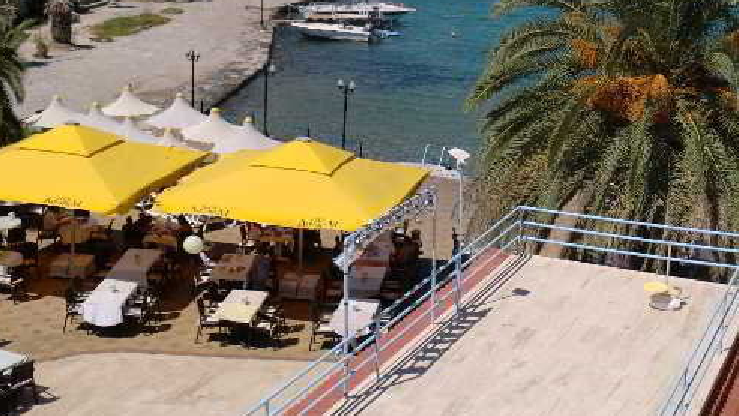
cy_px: -27
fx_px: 1215
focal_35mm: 62
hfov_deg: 33.4
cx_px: 524
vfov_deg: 18.8
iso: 64
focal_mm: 6.3
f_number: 7.8
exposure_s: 1/320
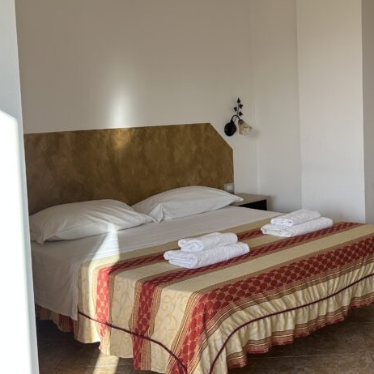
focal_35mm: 47
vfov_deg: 35.8
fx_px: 575
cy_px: 139
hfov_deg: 35.0
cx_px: 294
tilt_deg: -4.3
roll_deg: +1.8
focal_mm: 6.86
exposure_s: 1/535
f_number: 1.78
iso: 80
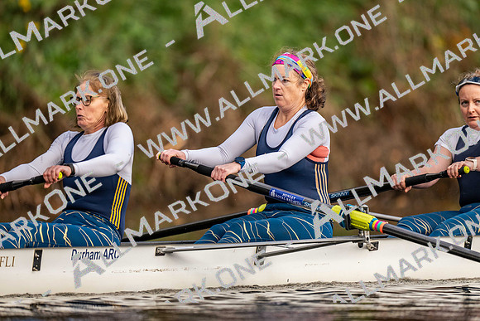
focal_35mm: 600
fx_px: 8001
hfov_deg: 3.4
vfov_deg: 2.3
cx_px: 240
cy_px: 160
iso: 1000
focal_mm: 600
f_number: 4
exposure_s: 1/2500
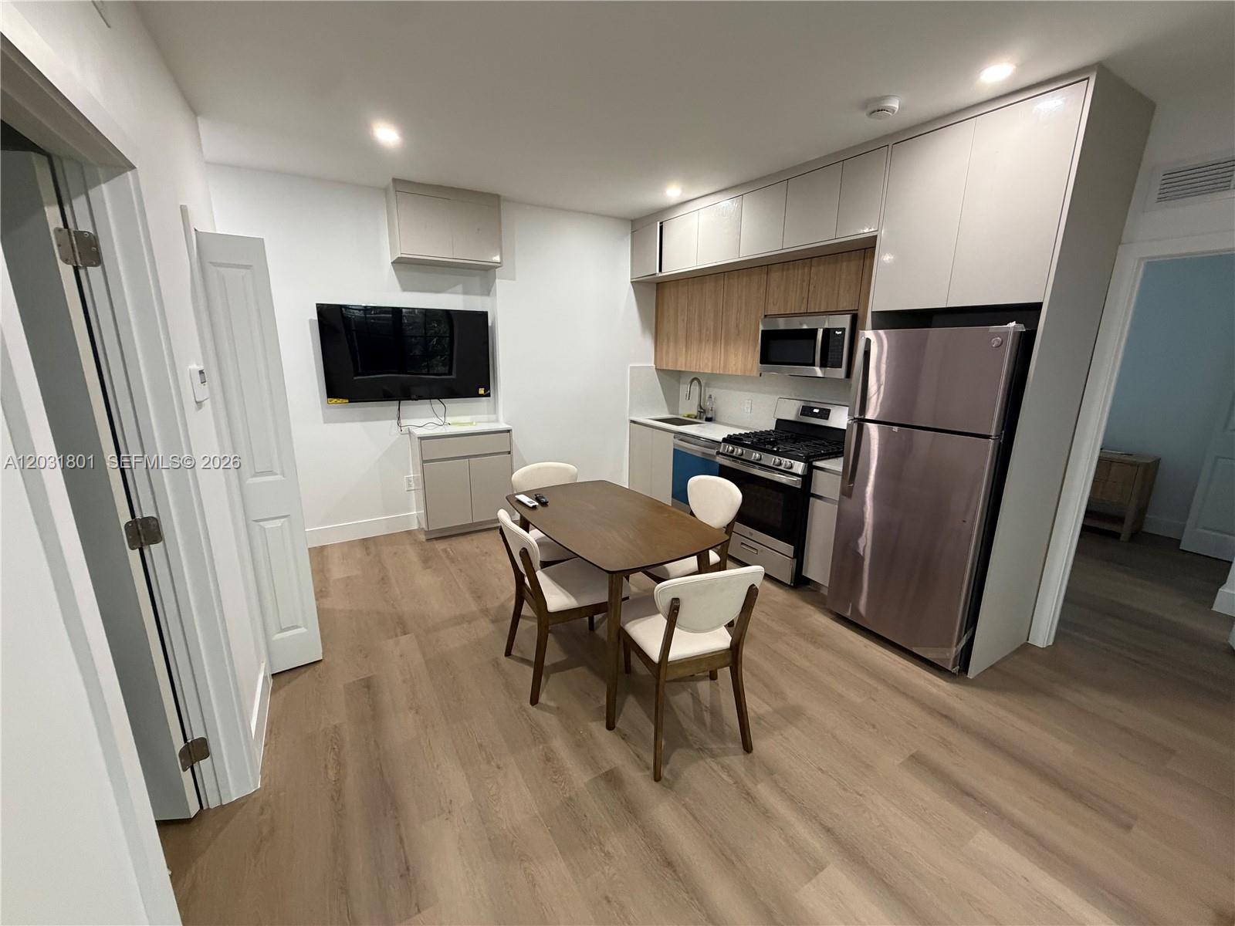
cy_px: 463
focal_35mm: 14
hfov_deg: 102.1
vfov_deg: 85.7
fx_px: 499
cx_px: 618
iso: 400
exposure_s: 1/60
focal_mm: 2.22
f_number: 2.2
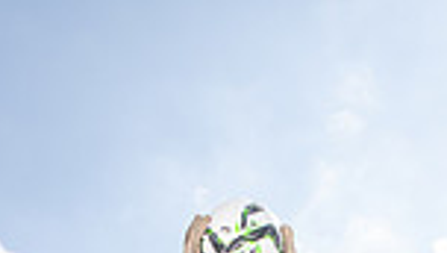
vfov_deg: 10.8
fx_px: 1104
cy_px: 635
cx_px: 221
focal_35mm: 93
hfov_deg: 22.9
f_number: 7.1
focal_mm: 30
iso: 125
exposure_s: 1/320
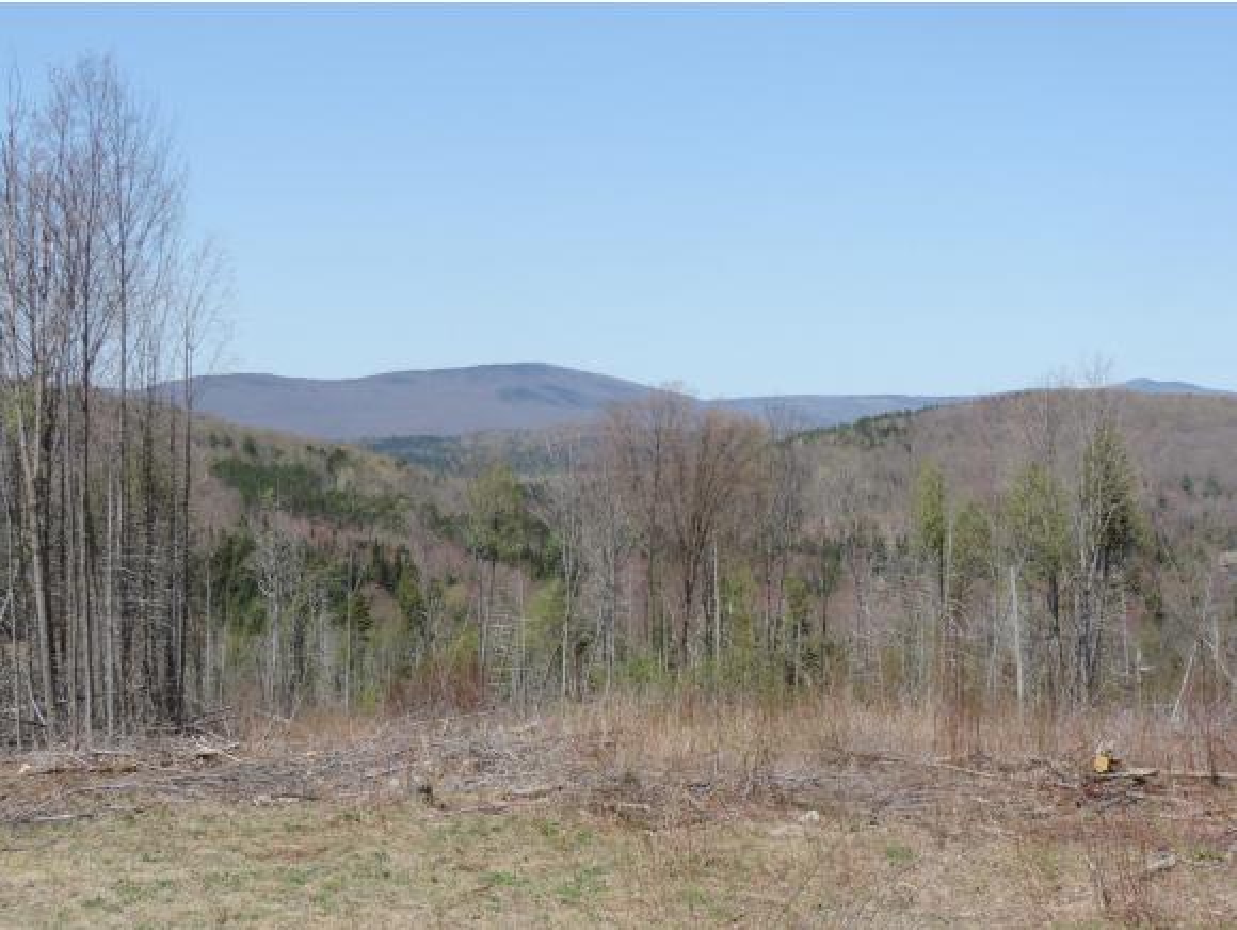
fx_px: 1681
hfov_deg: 40.4
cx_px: 618
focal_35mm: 47
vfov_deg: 30.9
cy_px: 465
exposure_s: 1/800
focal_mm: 8.3
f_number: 3.5
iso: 80
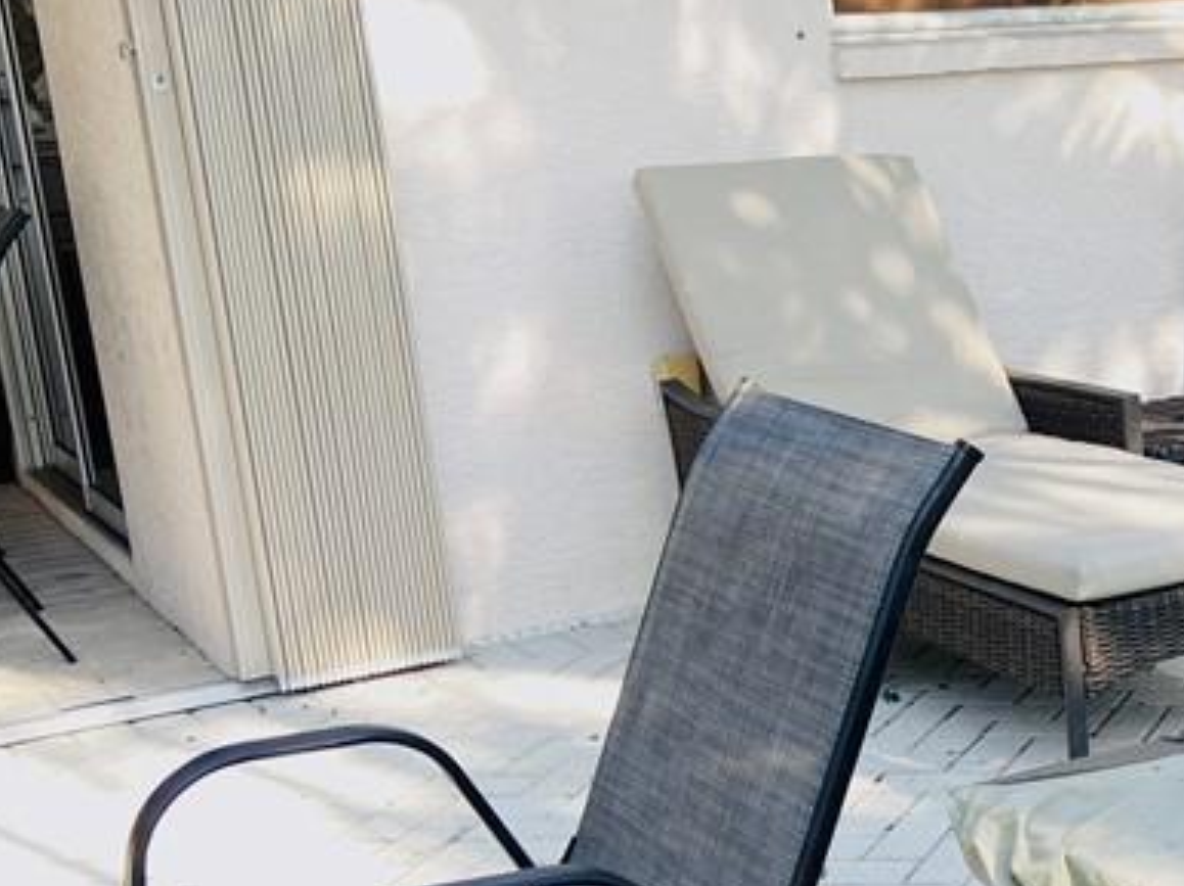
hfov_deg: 24.8
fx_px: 2359
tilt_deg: -14.1
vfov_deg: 21.2
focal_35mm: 69
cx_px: 1503
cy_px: 561
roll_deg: +3.8
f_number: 1.8
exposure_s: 1/302
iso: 32
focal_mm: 4.25
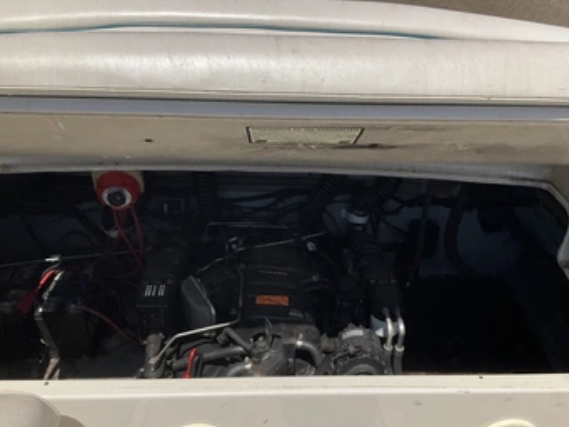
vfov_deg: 41.8
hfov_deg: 53.9
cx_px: 309
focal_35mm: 34
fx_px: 559
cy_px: 235
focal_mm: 3
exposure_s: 1/2959
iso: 25
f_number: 1.8
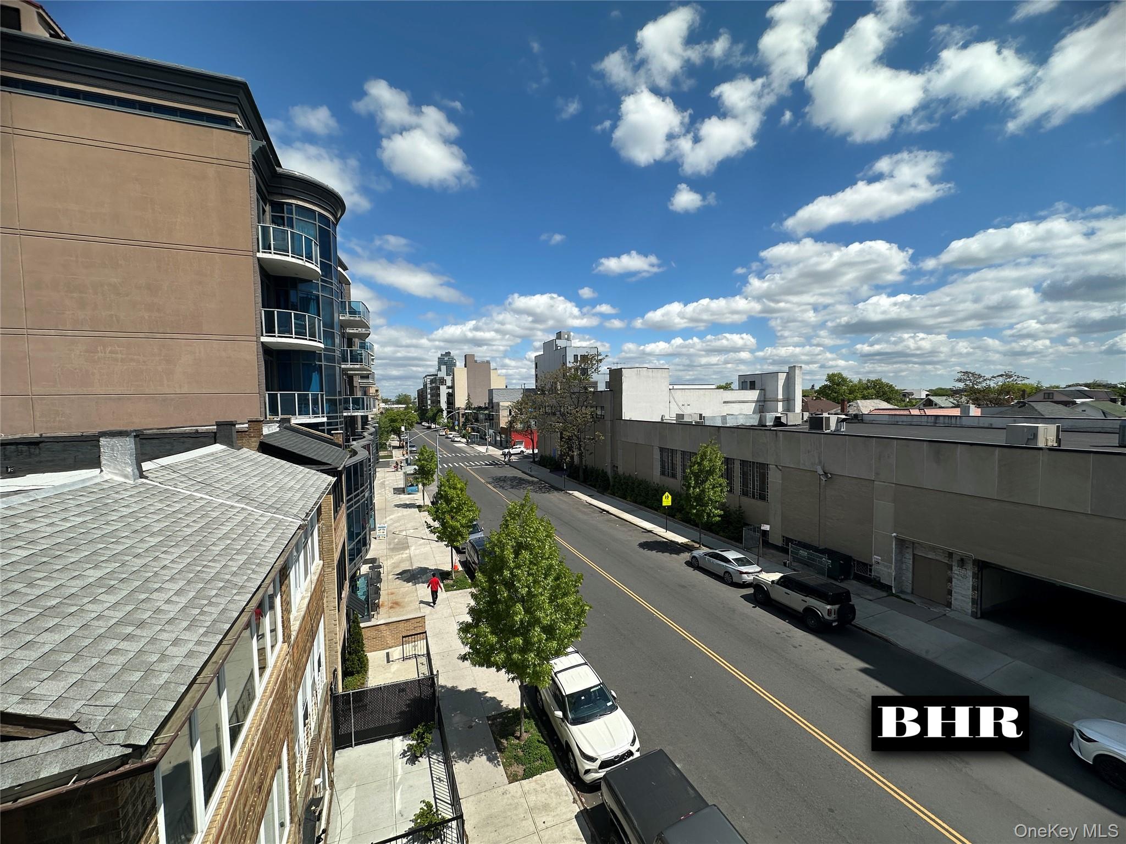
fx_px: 455
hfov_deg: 102.1
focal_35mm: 14
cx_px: 563
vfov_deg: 85.7
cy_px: 422
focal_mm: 2.22
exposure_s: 1/2817
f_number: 2.2
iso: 50
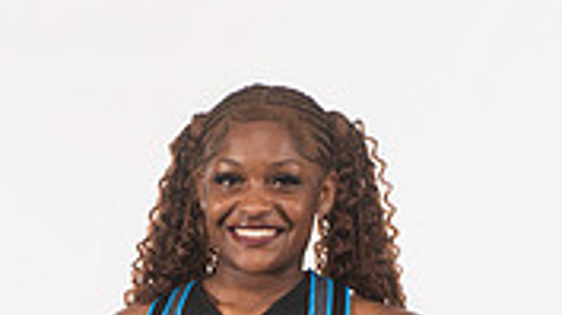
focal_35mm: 128
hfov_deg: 16.8
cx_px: 216
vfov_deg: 8.7
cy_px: 700
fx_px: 1905
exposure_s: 1/320
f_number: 7.1
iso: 500
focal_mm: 48
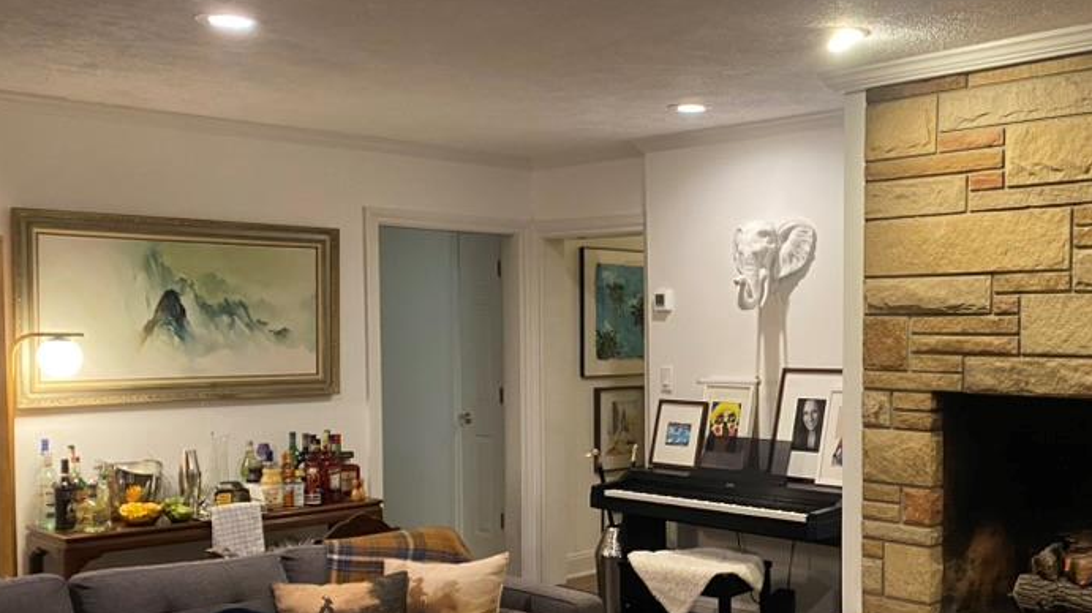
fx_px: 1216
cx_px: 729
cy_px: 419
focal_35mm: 42
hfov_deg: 47.6
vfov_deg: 28.1
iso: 400
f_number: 1.8
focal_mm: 4.25
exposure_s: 1/40
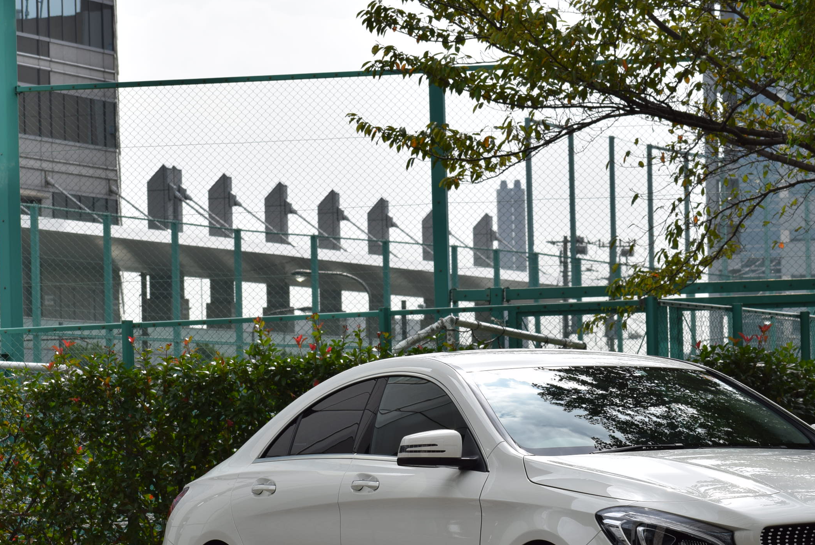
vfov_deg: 7.6
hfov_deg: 11.3
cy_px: 378
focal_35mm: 182
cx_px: 566
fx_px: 4117
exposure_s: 1/500
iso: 200
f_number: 11
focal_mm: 85
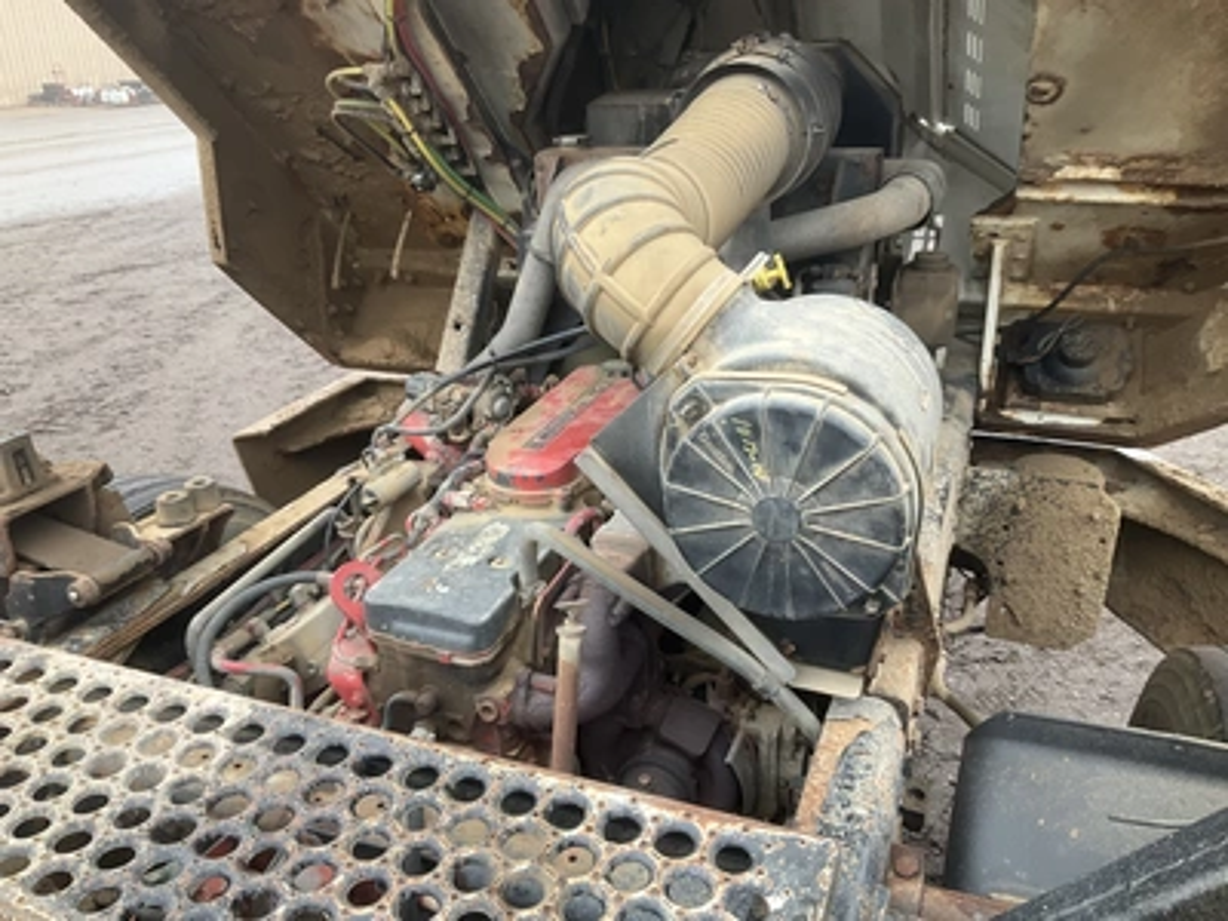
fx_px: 1029
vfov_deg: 48.2
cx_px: 614
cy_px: 460
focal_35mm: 29
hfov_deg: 61.7
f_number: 1.8
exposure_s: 1/122
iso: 32
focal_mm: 3
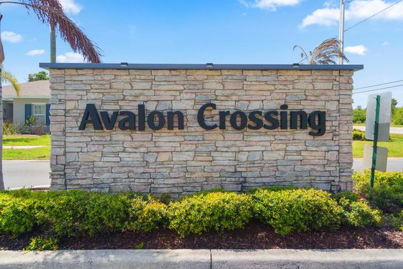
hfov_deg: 81.2
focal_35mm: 21
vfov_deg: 59.5
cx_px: 202
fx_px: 235
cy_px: 134
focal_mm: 21
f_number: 4
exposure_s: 1/3200
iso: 400
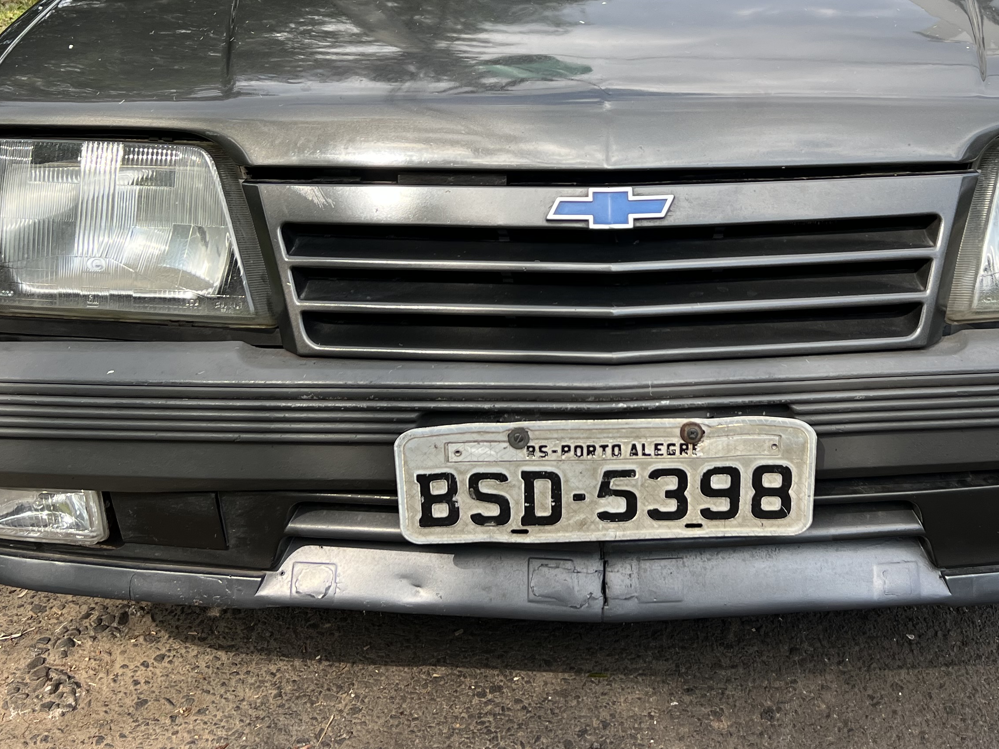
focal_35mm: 46
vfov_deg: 30.7
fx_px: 1327
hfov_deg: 41.0
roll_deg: -0.7
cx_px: 604
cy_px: 141
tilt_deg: -15.5
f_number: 1.5
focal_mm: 5.7
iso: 50
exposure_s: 1/873
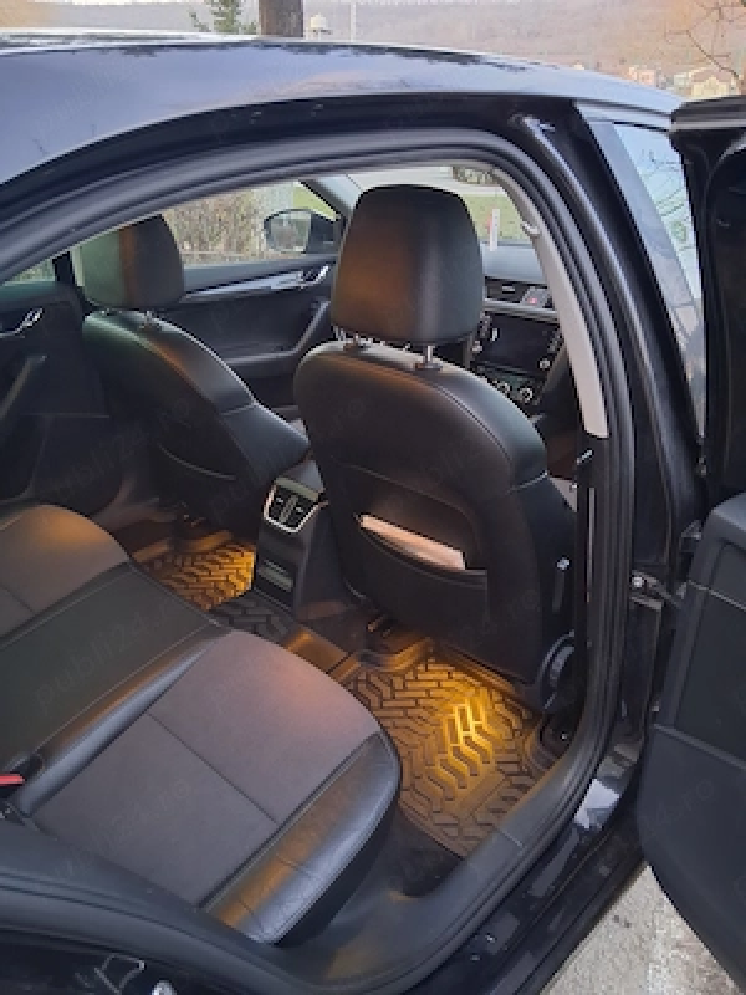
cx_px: 373
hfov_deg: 53.1
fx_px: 747
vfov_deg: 67.3
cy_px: 498
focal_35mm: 26
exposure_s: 1/14
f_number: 1.8
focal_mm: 3.98
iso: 1000
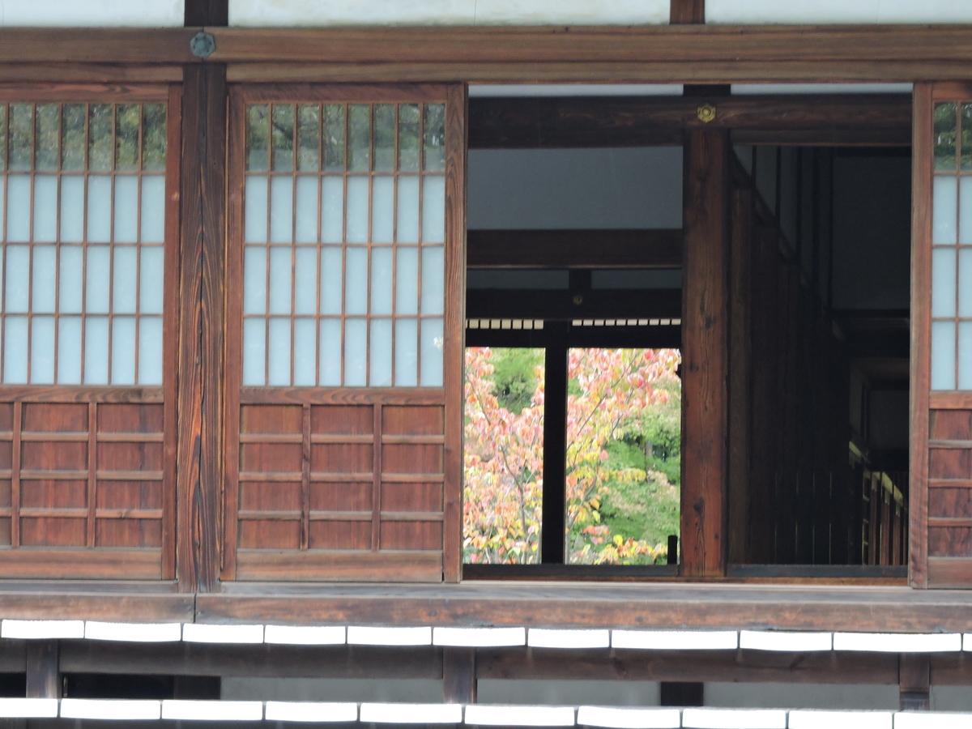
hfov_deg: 11.6
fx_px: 4774
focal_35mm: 170
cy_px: 364
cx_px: 486
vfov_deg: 8.7
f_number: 5.2
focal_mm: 30.5
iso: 400
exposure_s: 1/20
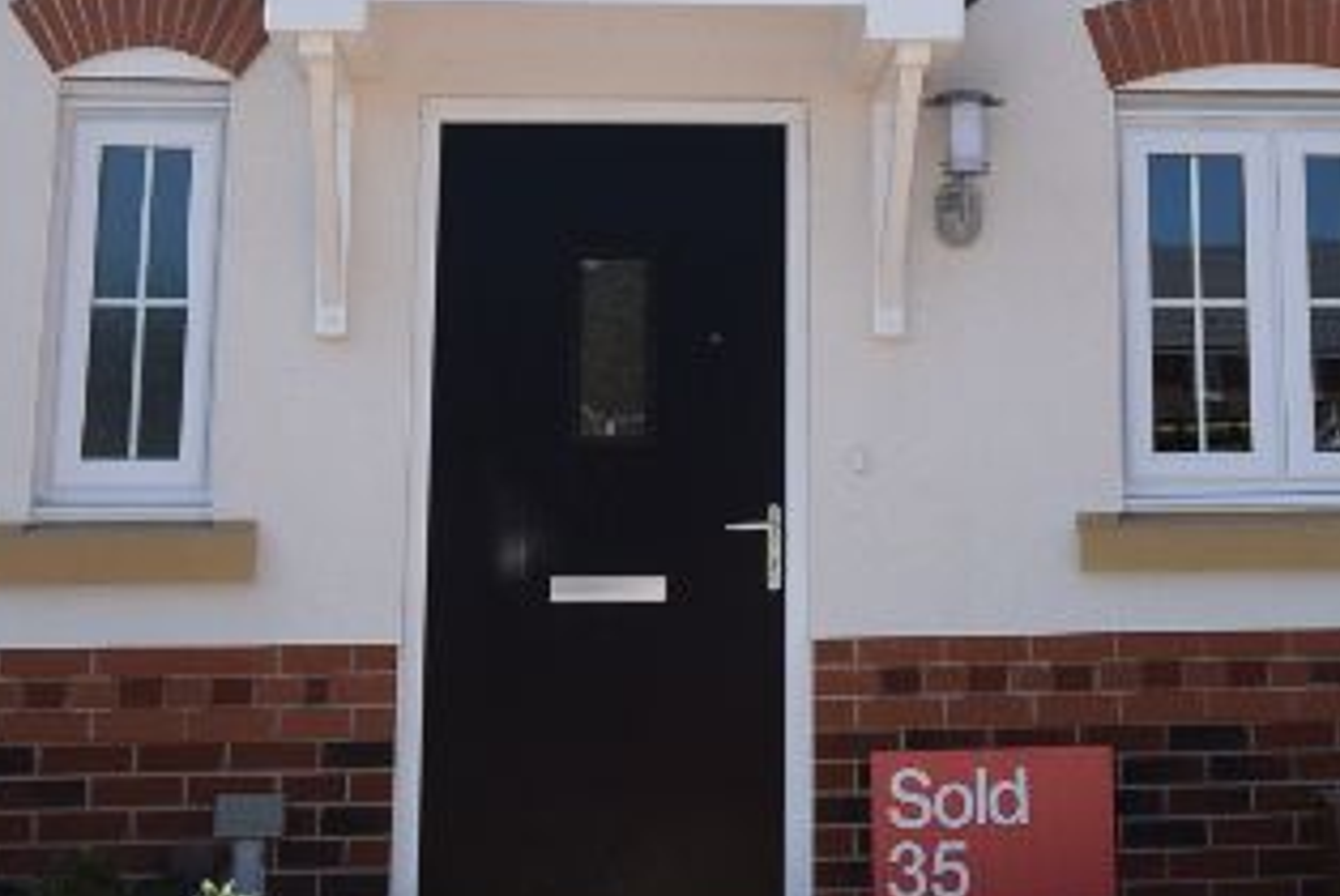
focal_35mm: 66
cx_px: 999
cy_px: -141
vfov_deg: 19.6
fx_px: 2457
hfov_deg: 30.0
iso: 200
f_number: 8
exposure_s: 1/250
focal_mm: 11.5
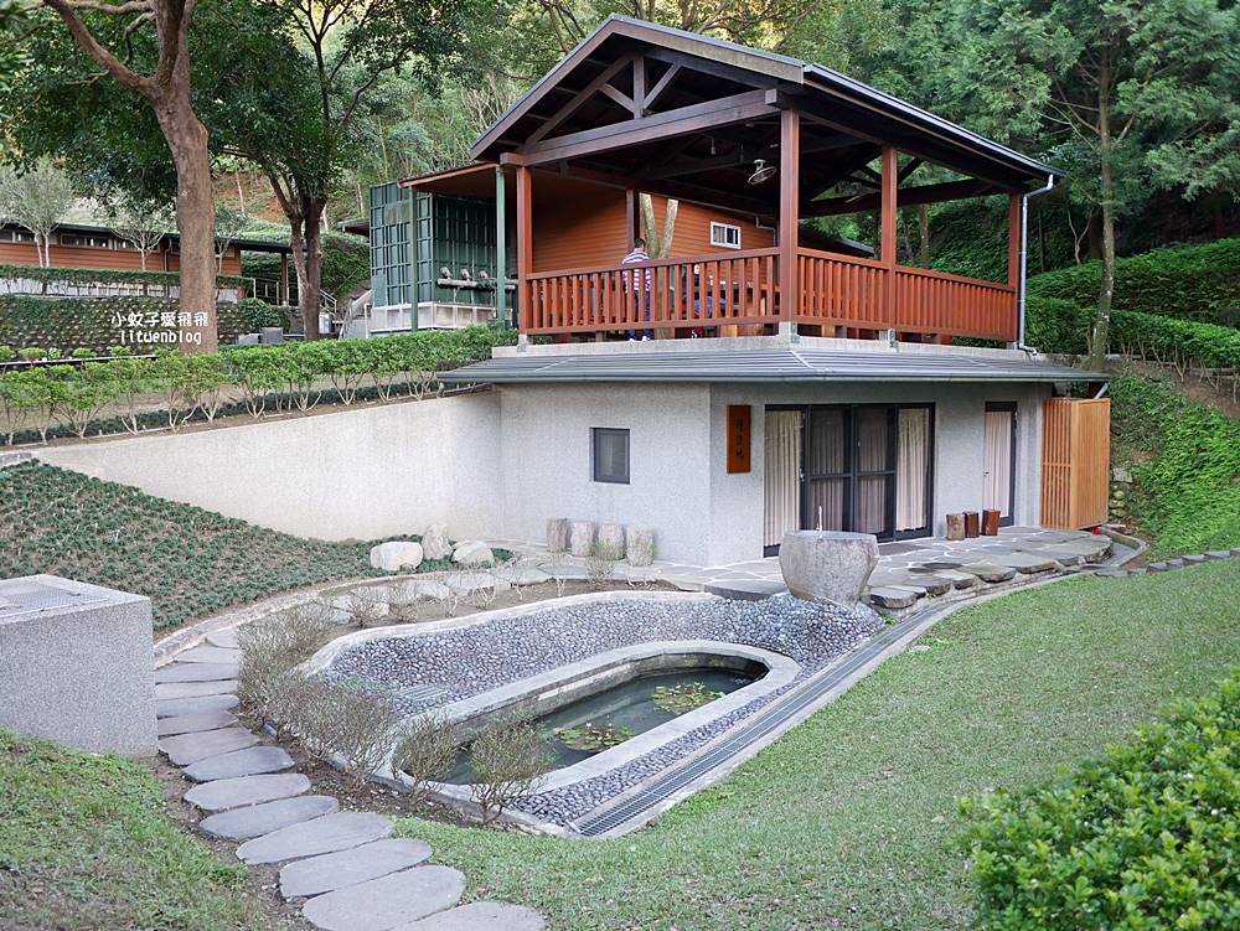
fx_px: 1003
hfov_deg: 63.4
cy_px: 466
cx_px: 620
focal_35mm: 28
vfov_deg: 49.8
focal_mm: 14
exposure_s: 1/80
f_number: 2.5
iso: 200
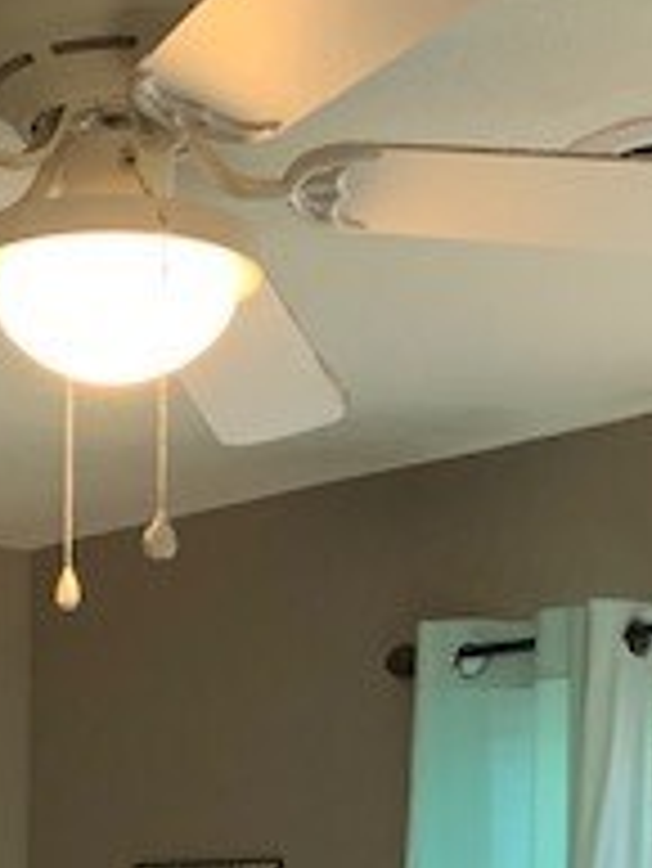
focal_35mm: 86
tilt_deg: -7.6
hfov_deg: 16.7
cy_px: 1237
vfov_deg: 20.1
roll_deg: +0.1
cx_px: -36
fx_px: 2157
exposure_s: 1/60
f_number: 1.8
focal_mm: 4.25
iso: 160
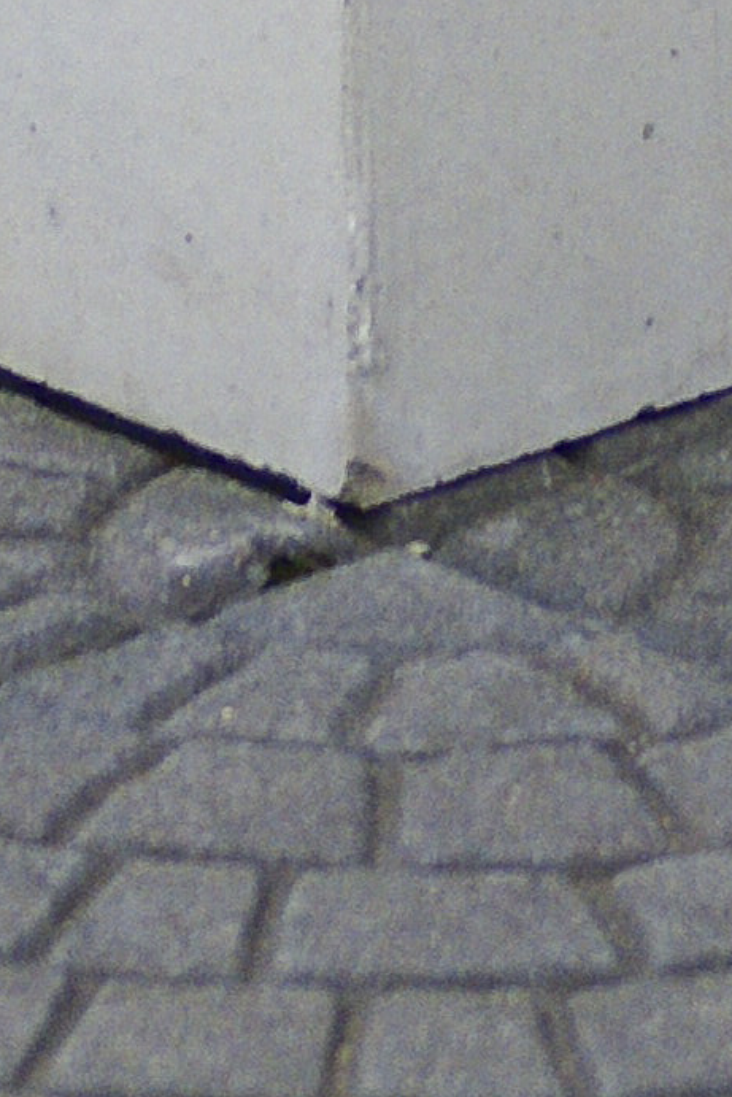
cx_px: 492
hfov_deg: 2.2
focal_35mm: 631
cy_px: -1605
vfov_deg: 3.2
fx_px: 19228
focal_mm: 75
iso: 400
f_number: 4.5
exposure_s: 1/640
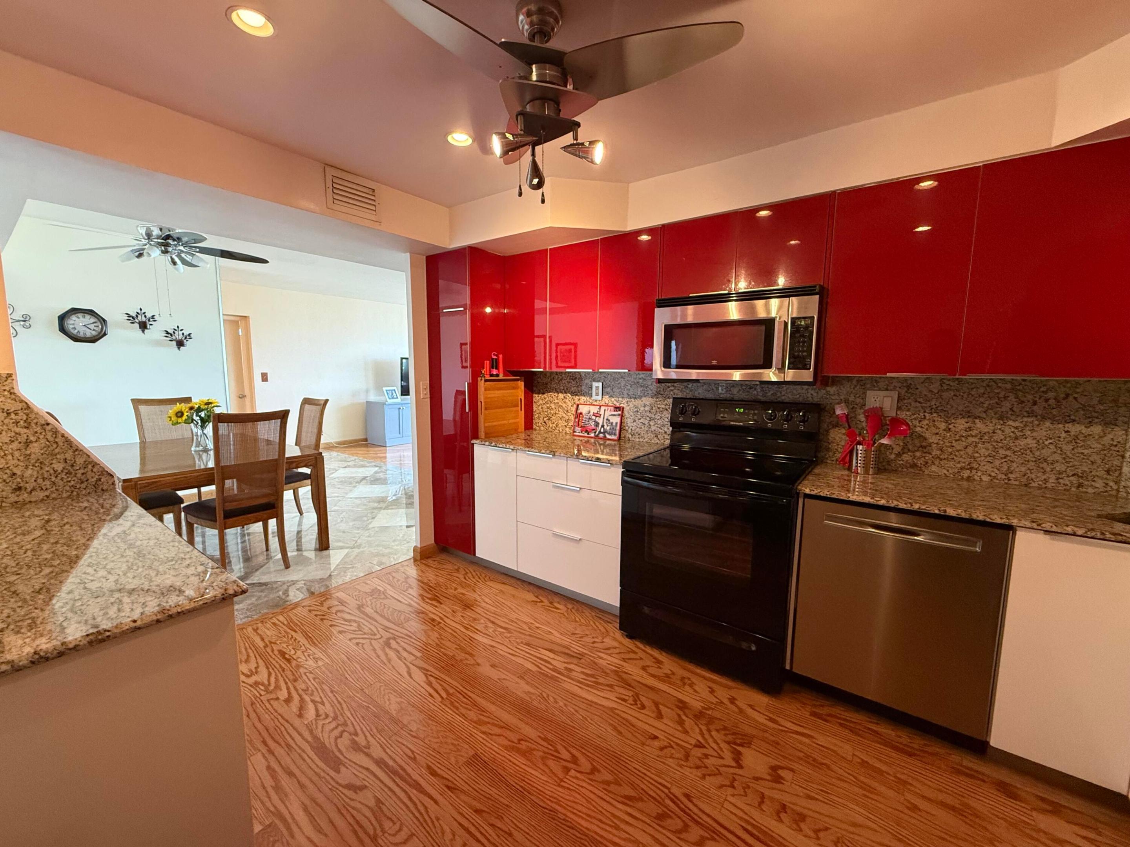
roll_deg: -0.4
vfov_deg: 85.7
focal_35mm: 14
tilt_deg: -6.6
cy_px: 424
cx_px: 565
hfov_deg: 102.1
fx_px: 457
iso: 400
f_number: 2.2
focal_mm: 2.22
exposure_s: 1/60
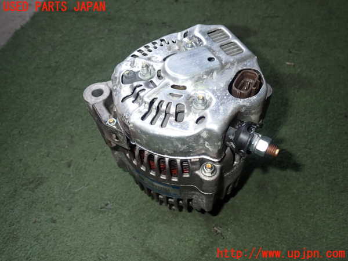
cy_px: 130
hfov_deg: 60.0
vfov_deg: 46.8
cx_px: 174
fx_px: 302
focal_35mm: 30
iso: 100
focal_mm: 5.4
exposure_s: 1/30
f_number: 6.3
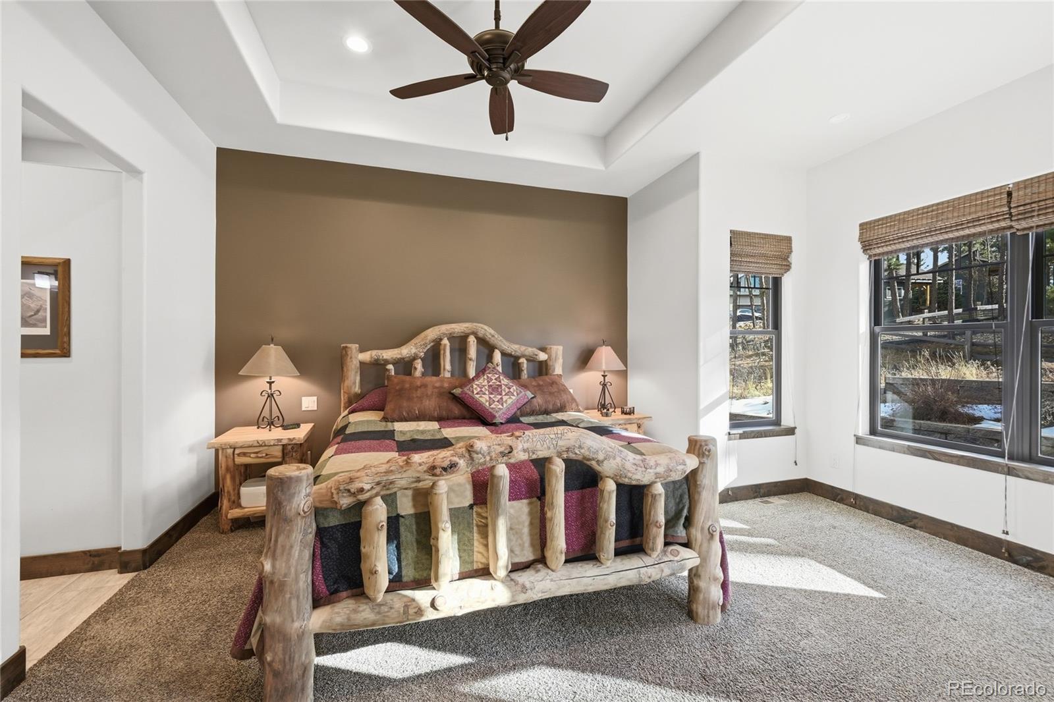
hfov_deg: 104.3
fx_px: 410
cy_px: 351
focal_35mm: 14
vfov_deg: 81.2
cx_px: 527
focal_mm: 14
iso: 400
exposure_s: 1/160
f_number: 8
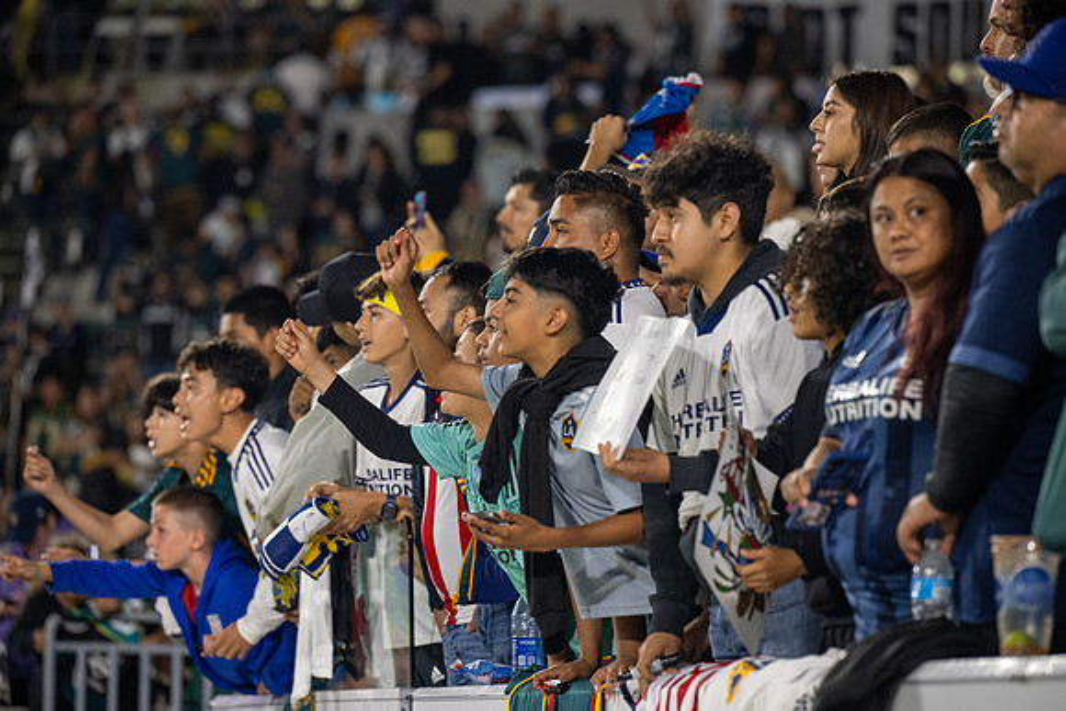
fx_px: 5923
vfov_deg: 6.9
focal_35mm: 200
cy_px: 356
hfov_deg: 10.3
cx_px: 533
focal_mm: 200
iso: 2500
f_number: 4
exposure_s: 1/400
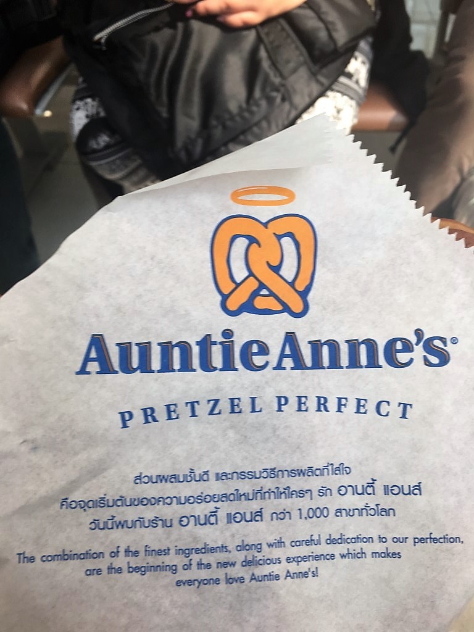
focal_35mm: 29
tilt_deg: -46.0
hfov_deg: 48.2
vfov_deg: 61.7
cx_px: 237
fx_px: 529
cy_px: 316
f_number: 2.2
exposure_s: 1/50
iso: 32
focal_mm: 4.15
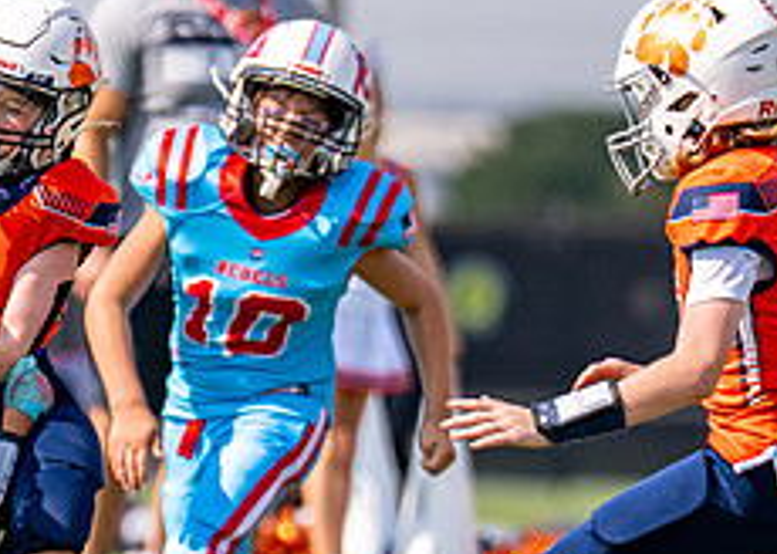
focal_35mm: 1015
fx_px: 22385
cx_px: -27
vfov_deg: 1.4
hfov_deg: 2.0
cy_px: 495
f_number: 2.8
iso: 125
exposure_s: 1/3200
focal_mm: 200
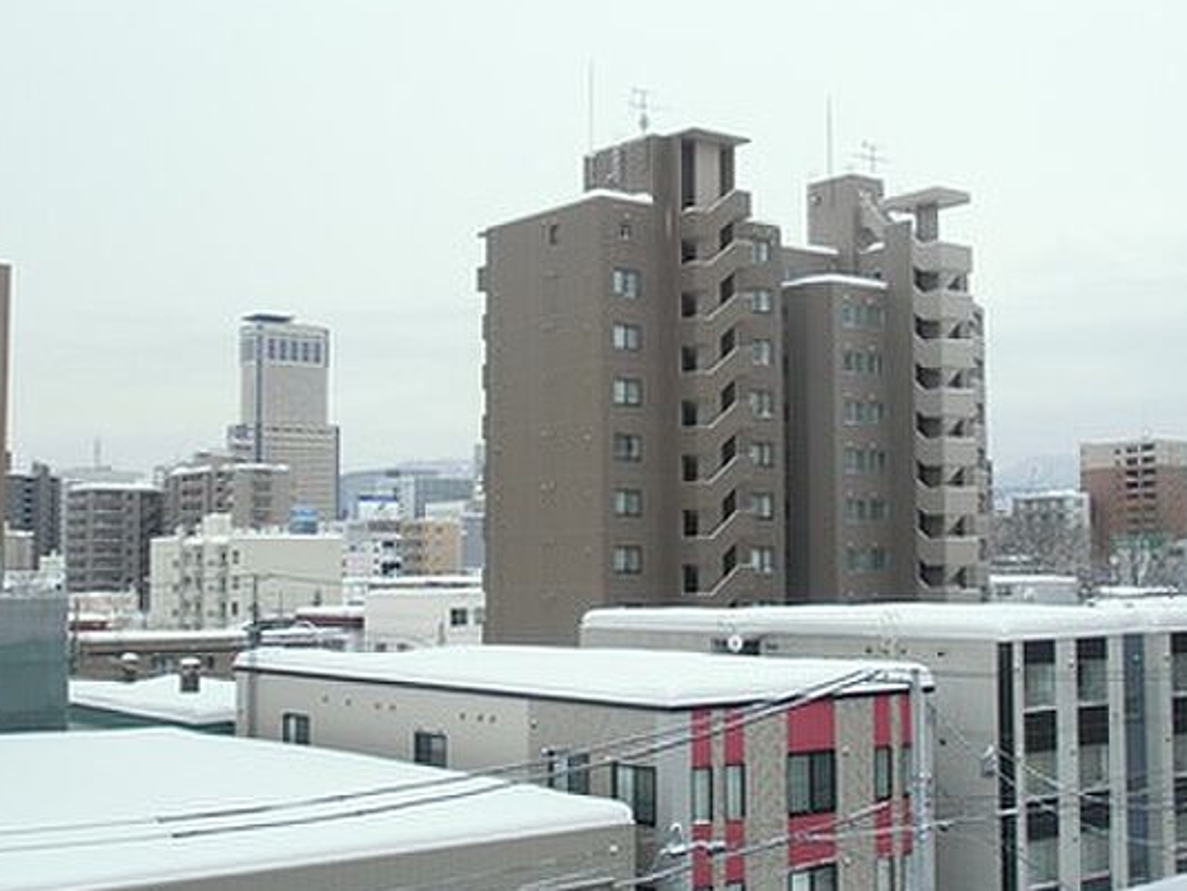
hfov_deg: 39.6
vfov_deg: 30.3
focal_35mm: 48
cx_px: 681
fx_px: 1646
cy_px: 474
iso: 64
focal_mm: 7.15
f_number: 4
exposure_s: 1/125
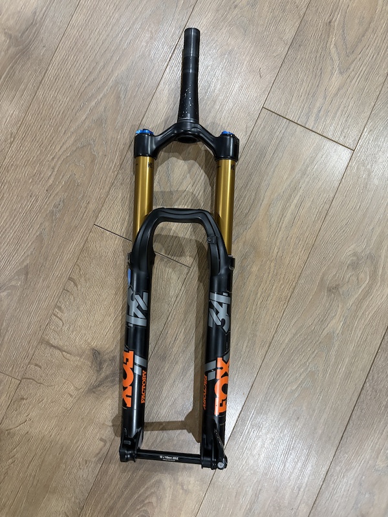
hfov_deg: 53.1
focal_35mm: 26
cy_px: 258
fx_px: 389
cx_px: 194
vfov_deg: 67.3
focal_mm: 5.96
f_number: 1.6
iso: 500
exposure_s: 1/30
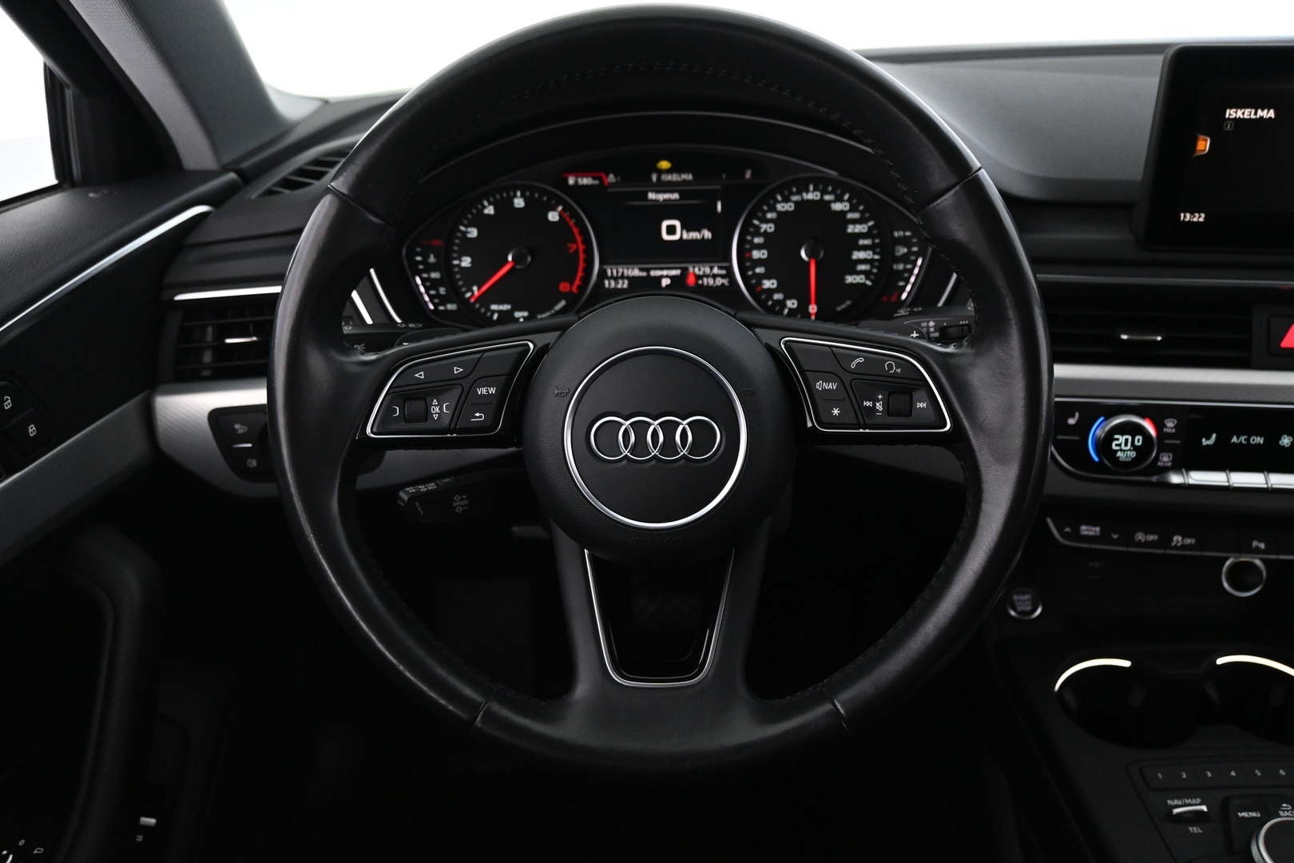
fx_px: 1078
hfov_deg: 61.9
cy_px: 432
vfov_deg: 43.6
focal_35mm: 30
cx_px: 647
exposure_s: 1/30
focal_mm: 20
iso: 2800
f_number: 3.8
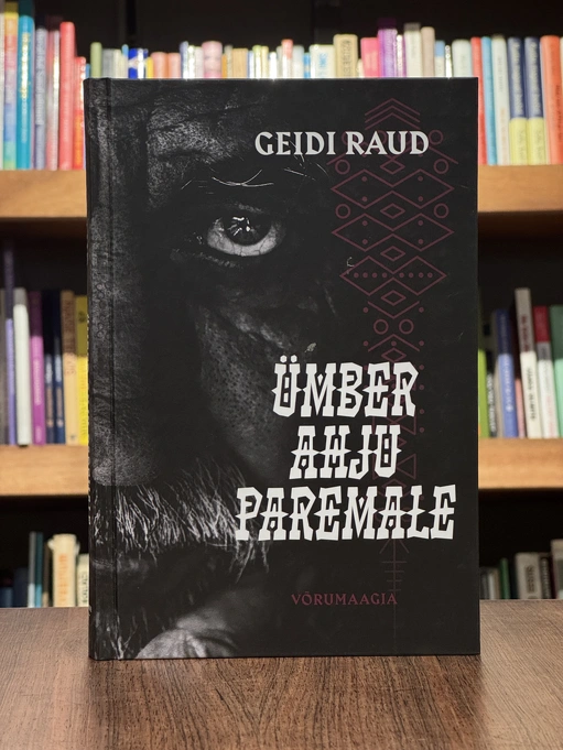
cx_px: 282
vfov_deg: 25.3
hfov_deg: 19.1
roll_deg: +0.2
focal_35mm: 77
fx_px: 1669
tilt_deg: +0.3
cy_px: 375
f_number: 2.8
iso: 250
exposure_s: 1/60
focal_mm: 9
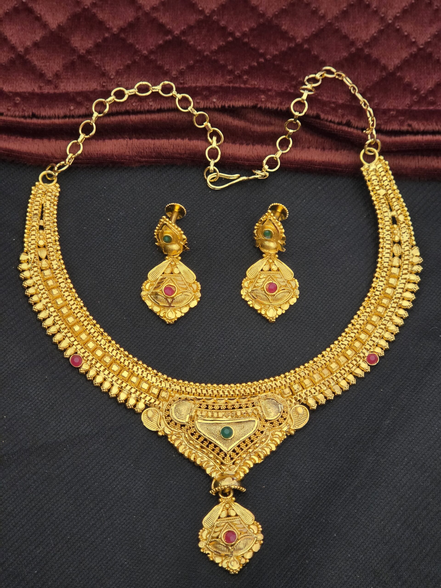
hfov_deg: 21.3
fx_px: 1172
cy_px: 294
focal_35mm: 69
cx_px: 220
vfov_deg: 28.2
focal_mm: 7
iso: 320
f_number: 2.4
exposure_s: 1/33.3
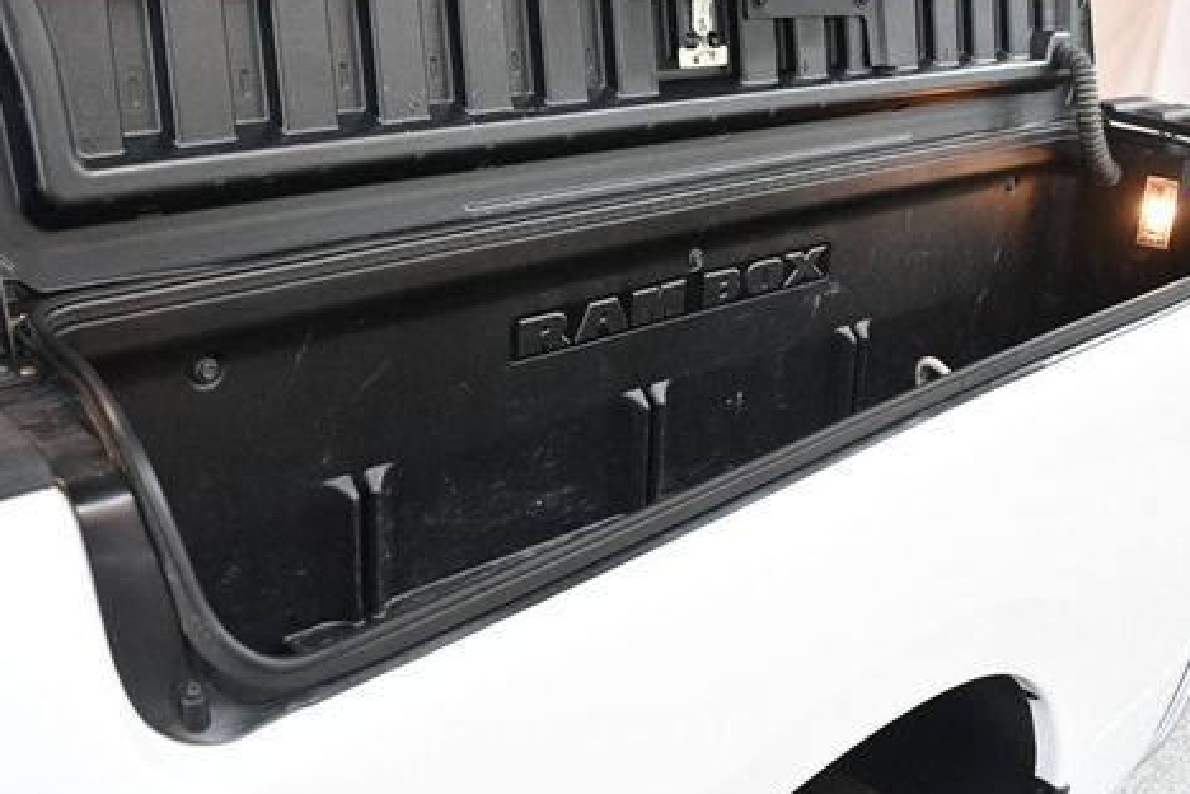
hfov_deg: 47.4
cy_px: 265
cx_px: 567
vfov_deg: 32.4
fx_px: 1355
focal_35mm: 41
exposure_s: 1/100
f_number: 3.5
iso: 3200
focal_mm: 20
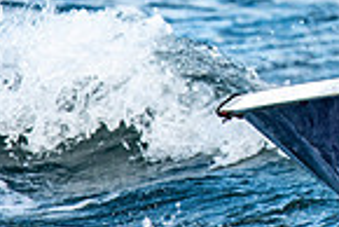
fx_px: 16976
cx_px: 561
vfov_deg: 0.8
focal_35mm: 1801
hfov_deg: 1.1
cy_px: -179
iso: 500
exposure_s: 1/2000
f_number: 5
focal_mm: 300
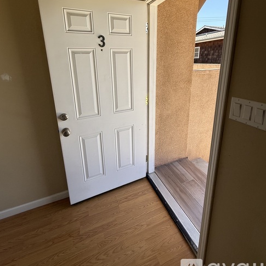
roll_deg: +0.9
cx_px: 132
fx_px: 148
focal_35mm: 17
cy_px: 98
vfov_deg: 82.2
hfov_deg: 84.0
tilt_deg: -14.5
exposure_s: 1/502
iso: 64
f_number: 2.2
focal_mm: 2.22
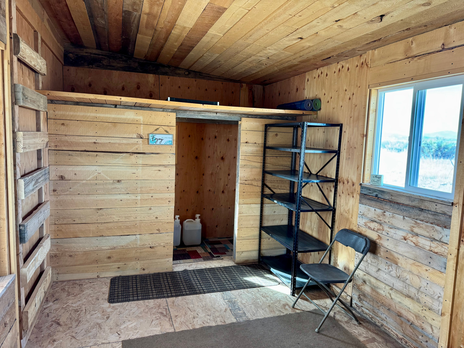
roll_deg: -1.6
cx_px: 232
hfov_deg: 71.6
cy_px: 174
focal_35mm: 24
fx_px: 322
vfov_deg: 56.8
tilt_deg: -5.9
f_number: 1.78
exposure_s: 1/118
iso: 200
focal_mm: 6.76
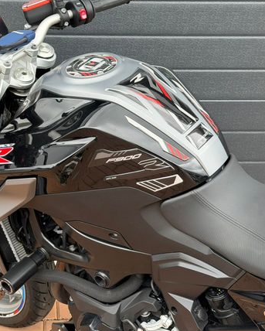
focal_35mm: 70
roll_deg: -2.1
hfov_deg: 21.8
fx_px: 686
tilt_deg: -22.5
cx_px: 85
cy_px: 166
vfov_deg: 27.1
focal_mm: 6.76
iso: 100
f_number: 1.78
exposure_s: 1/646
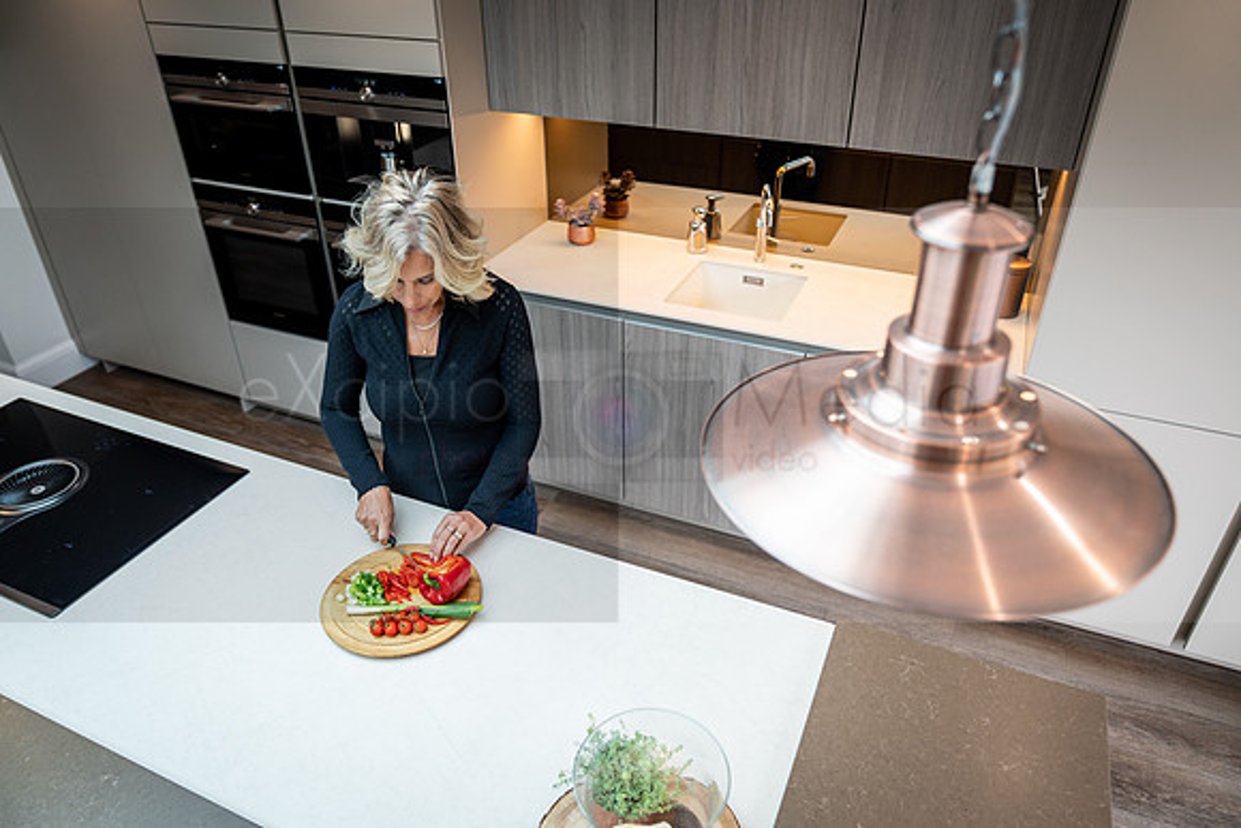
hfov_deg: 73.7
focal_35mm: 24
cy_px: 414
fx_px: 827
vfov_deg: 53.2
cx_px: 620
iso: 200
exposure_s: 1/125
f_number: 2.8
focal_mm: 24
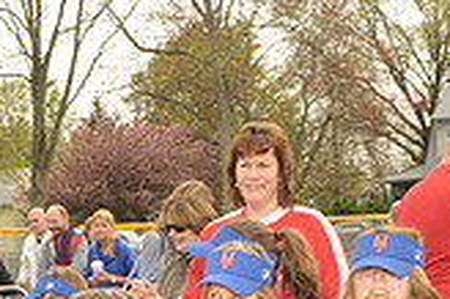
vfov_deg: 14.8
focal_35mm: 85
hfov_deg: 23.9
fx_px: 1061
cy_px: 464
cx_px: 189
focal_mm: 24
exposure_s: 1/250
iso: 400
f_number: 8
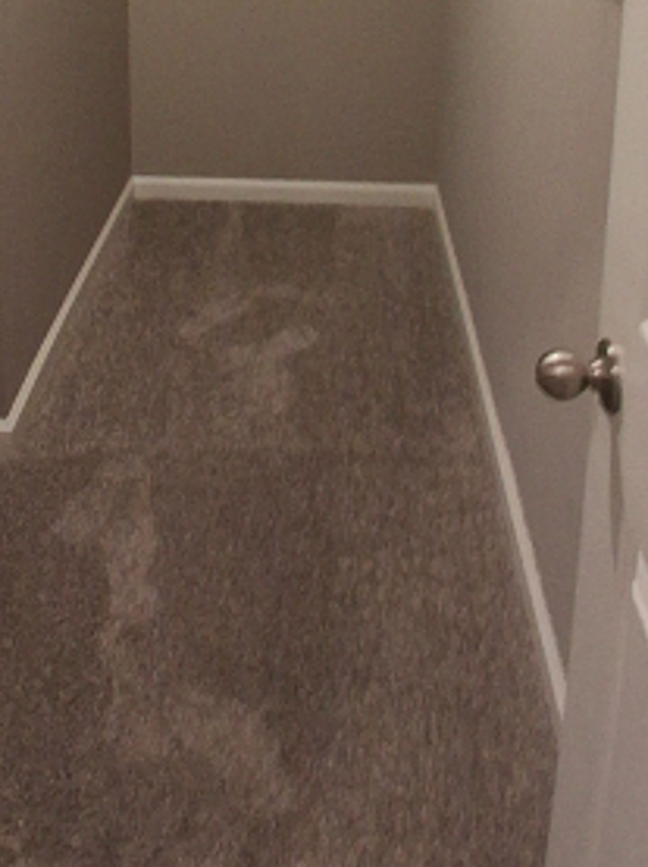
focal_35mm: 41
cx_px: 254
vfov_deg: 40.5
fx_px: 1026
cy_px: 11
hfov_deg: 34.9
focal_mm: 1.4
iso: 250
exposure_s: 1/40
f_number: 2.2
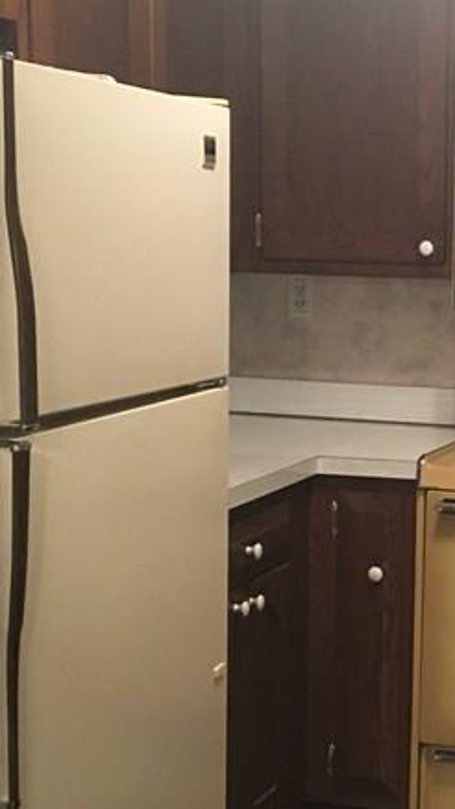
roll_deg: -2.1
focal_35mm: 74
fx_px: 1586
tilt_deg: -8.3
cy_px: 498
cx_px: 501
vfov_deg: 28.5
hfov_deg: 15.9
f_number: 2.2
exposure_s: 1/30
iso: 200
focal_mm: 4.15
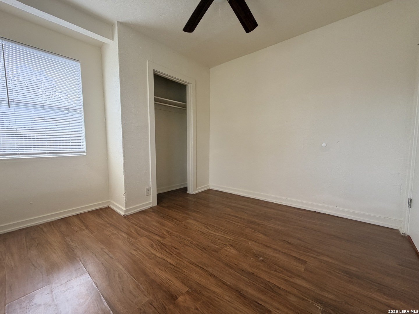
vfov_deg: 85.7
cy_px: 157
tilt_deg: -4.4
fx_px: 169
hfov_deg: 102.1
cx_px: 210
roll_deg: +0.1
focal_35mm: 14
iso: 125
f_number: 2.2
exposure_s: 1/121
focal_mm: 2.22
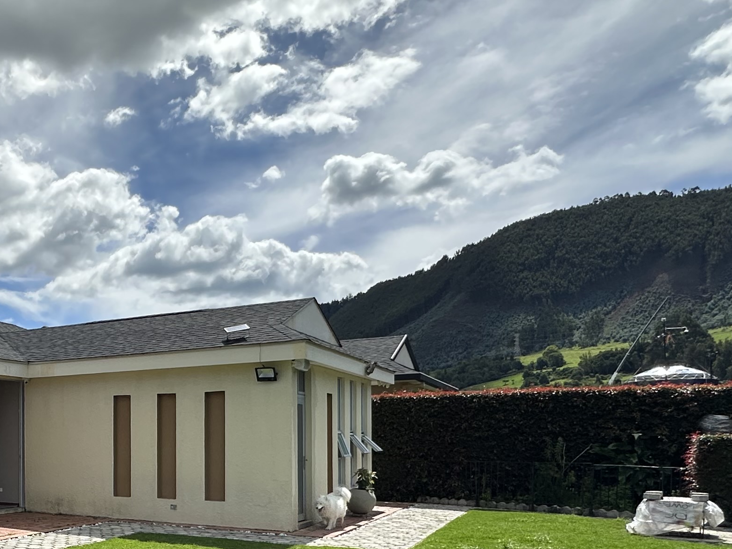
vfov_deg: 38.2
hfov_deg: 45.3
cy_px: 436
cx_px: 42
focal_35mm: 36
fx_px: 761
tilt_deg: +1.2
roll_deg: -0.4
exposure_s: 1/3125
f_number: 2.2
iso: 50
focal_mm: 2.22
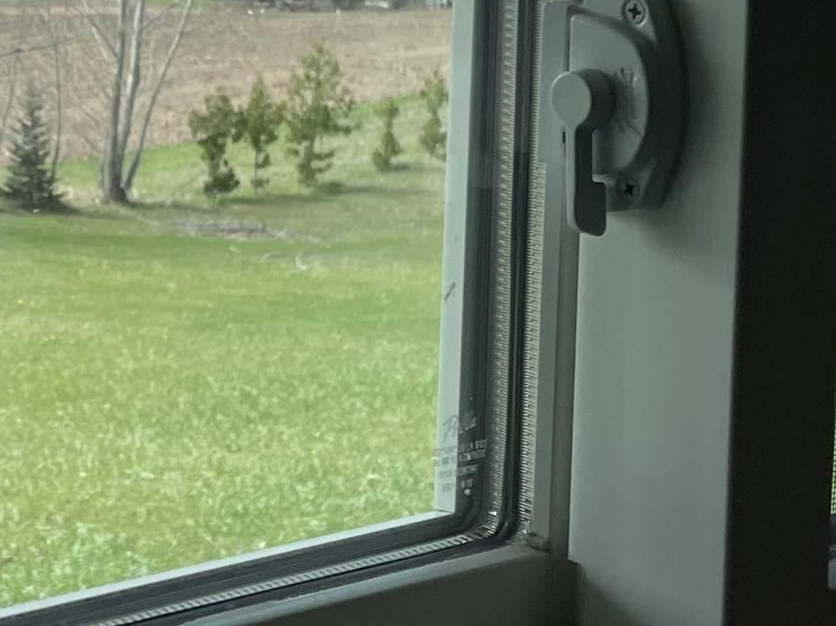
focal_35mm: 91
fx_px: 2197
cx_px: 57
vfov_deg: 15.8
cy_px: -41
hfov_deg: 21.0
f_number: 1.6
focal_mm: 4.2
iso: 32
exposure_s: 1/1825
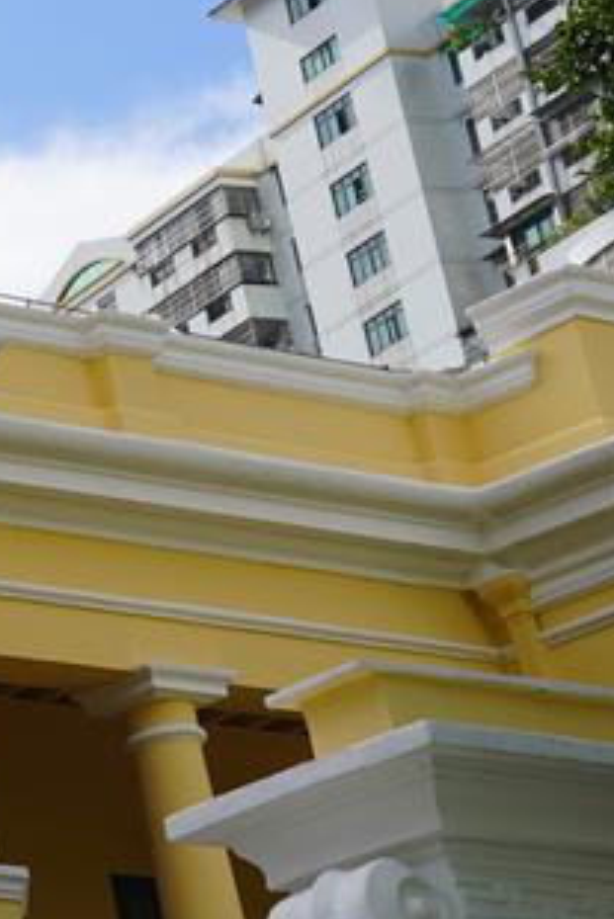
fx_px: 4778
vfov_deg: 10.9
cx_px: -739
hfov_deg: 7.0
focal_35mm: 187
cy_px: 87
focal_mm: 58
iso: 100
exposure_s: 1/640
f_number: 5
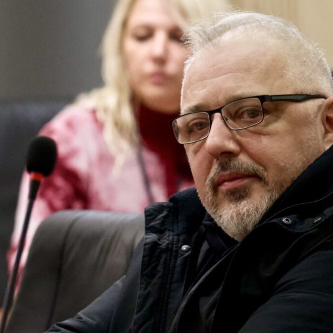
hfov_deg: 7.0
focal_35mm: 251
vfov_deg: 7.0
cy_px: 166
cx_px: 201
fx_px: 2733
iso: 6400
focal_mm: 196.1
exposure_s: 1/200
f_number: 5.6
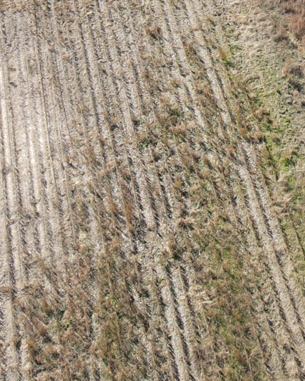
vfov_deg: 19.9
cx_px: 466
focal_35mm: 91
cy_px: -59
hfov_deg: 15.5
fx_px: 1026
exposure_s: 1/200
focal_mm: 4.5
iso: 100
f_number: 2.8
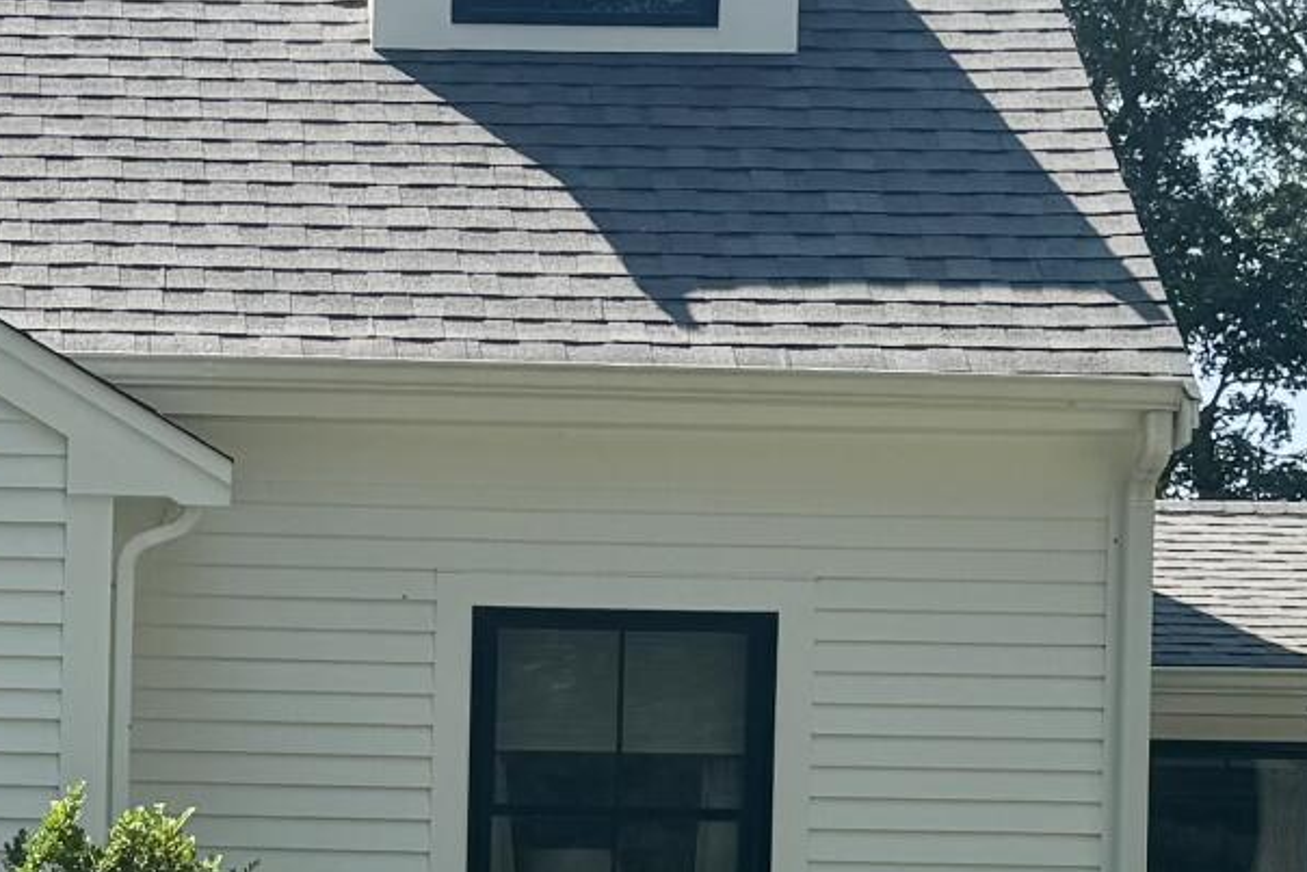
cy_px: 1114
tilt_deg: +0.6
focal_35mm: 124
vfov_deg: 10.8
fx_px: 4503
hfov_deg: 16.2
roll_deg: -1.6
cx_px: -4
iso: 80
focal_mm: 6.76
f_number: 1.78
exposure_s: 1/1678
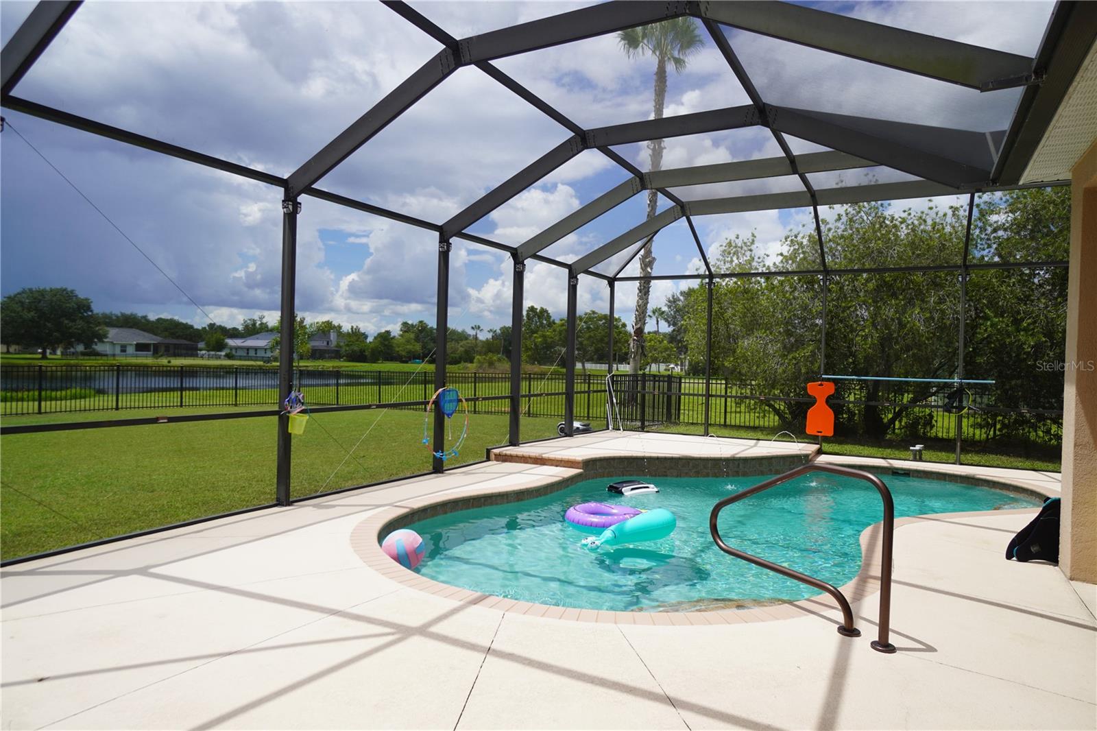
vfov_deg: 56.1
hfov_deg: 77.3
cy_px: 366
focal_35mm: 22
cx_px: 548
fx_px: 685
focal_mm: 15
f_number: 5
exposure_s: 1/640
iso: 100
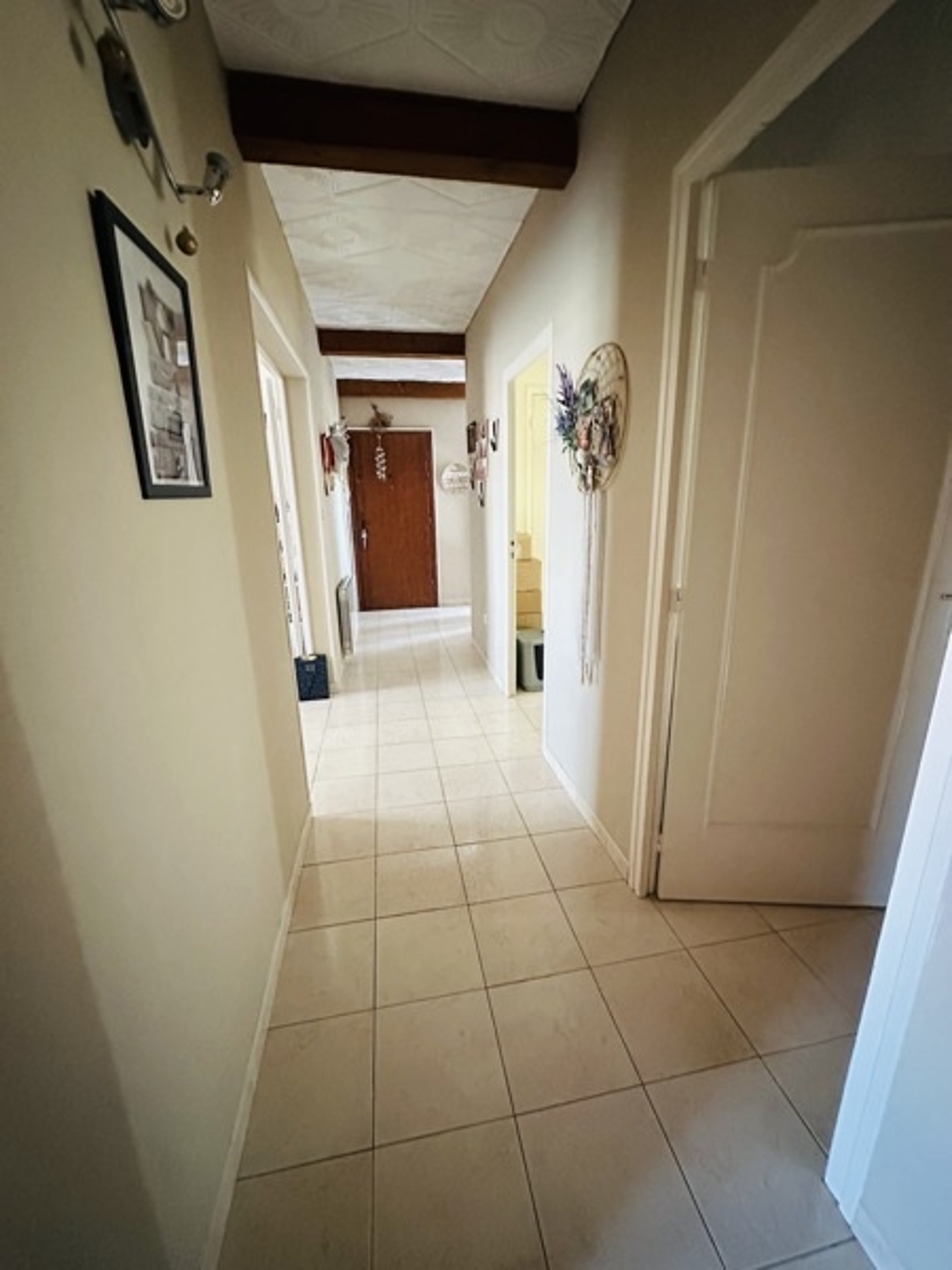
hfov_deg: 85.7
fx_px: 513
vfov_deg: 102.1
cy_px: 635
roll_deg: +0.7
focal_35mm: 14
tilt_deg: -15.2
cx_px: 476
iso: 1250
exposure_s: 1/60
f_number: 2.2
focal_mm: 2.22
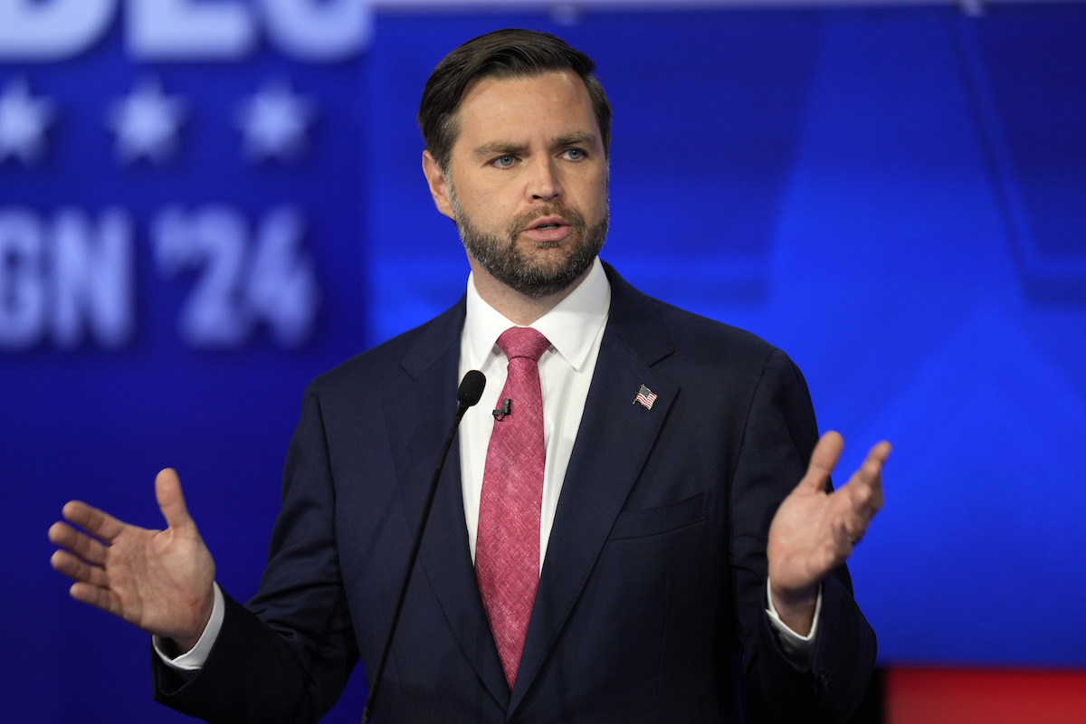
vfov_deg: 3.4
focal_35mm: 400
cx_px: 543
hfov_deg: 5.2
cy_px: 362
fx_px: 12066
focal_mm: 400
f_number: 2.8
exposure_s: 1/160
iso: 400
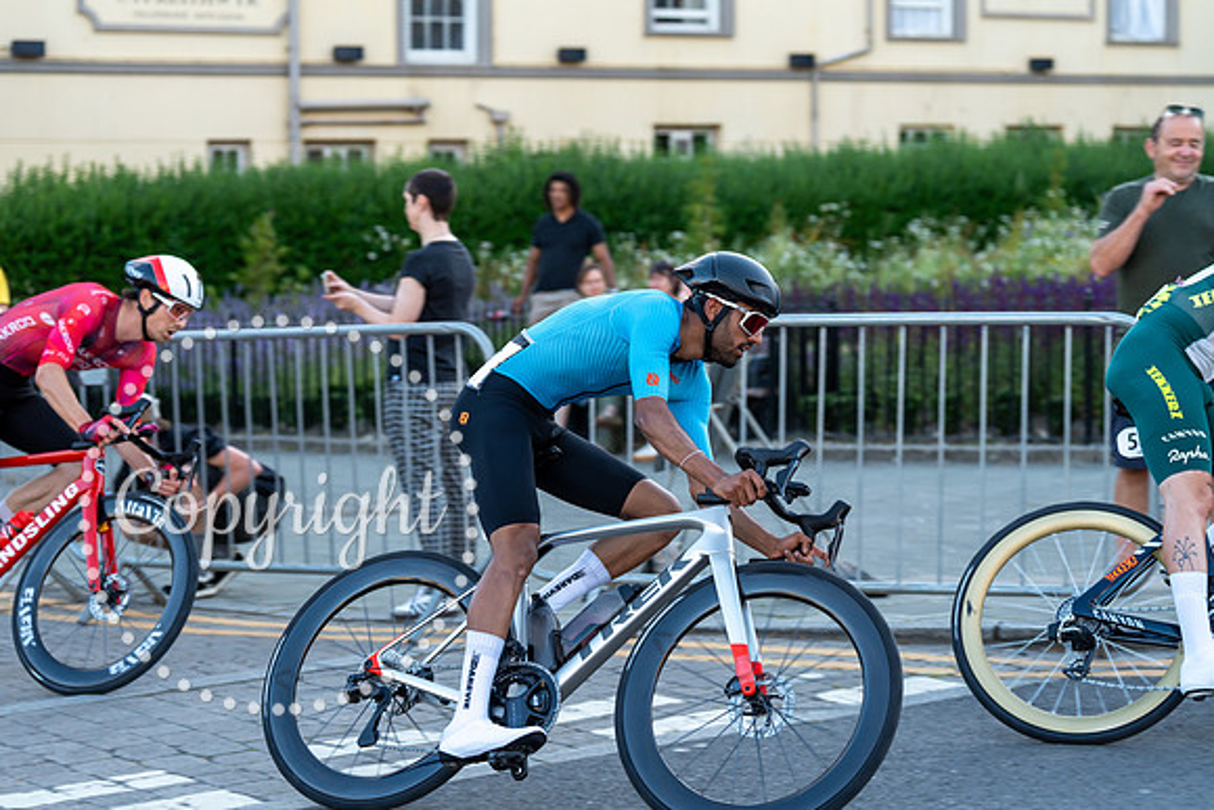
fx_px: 2361
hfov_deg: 28.8
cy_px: 405
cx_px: 607
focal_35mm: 70
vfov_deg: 19.5
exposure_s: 1/800
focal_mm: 70
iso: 500
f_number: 3.2
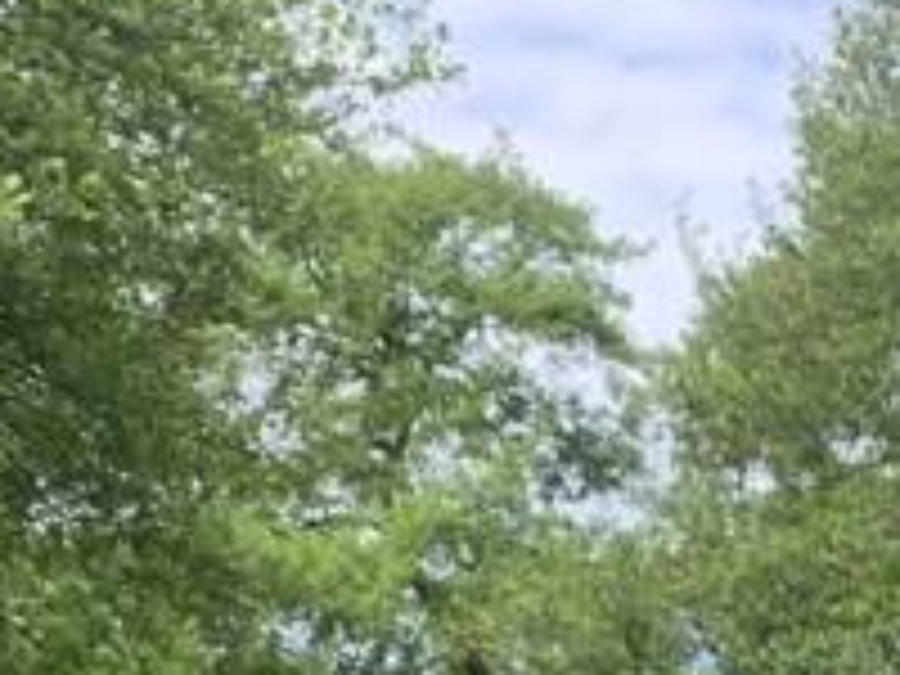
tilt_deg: -4.0
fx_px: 2704
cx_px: 986
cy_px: 1282
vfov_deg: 12.7
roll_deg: -0.9
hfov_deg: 18.2
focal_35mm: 104
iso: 25
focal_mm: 4.25
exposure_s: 1/558
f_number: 1.8
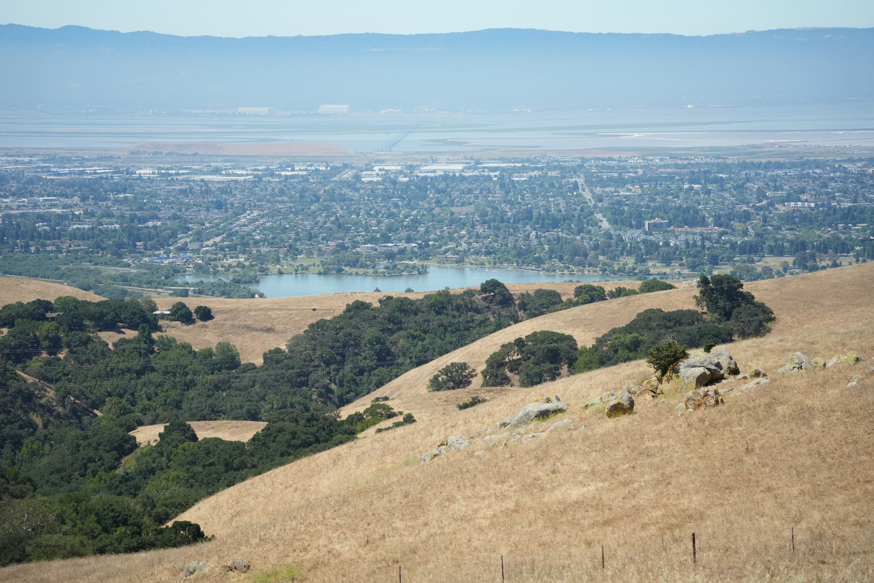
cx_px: 437
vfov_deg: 12.7
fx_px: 2622
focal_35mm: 108
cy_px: 292
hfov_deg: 18.9
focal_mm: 108
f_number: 5.6
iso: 800
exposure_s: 1/3200
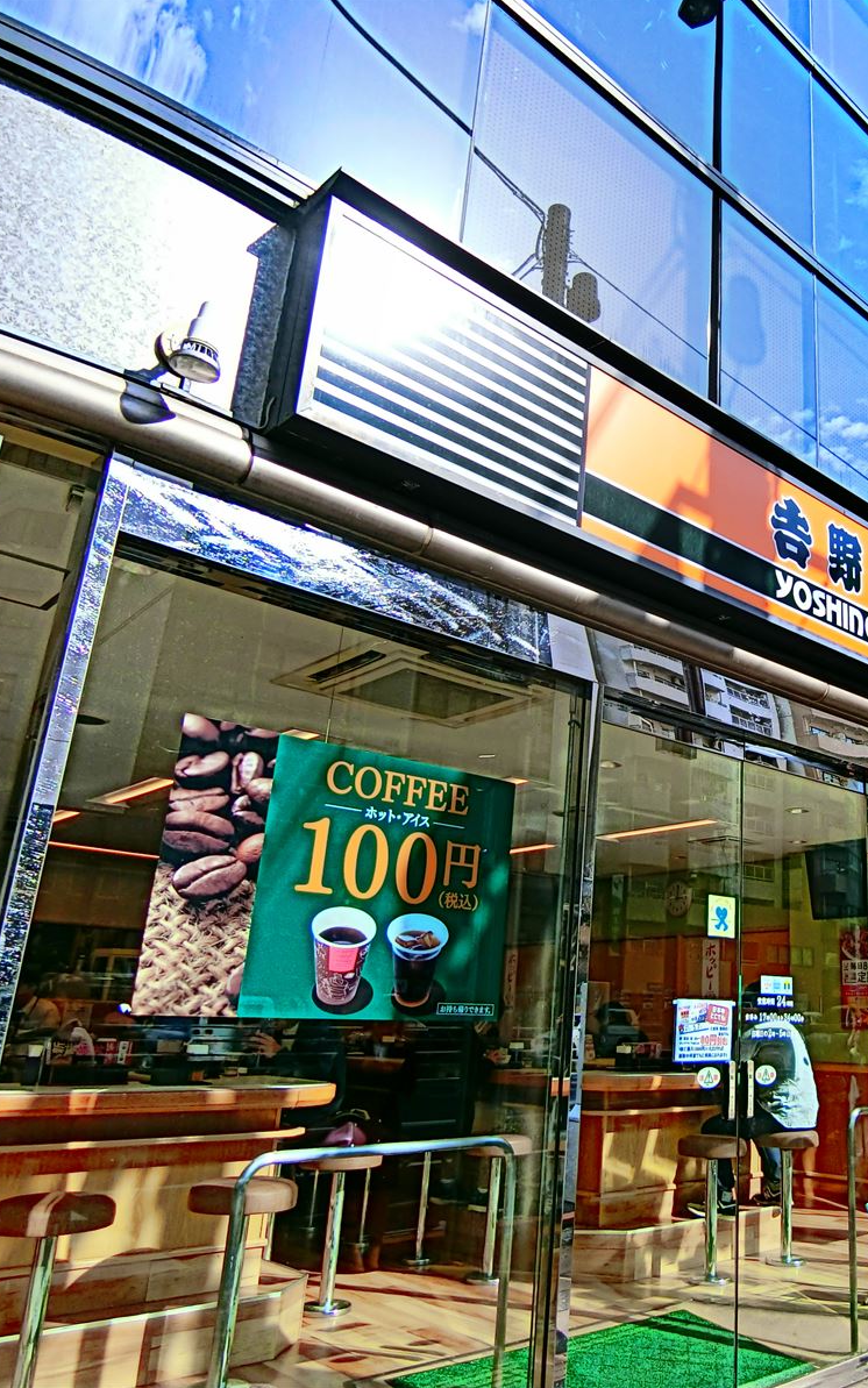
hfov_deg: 43.3
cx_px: 727
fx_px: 1022
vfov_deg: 68.4
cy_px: 691
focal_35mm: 27
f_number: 6.9
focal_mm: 4.06
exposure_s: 1/160
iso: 80
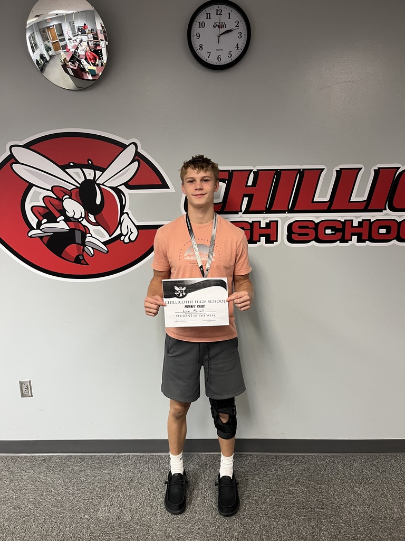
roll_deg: +1.7
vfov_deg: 67.3
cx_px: 202
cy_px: 270
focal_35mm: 26
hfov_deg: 53.1
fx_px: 406
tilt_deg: -12.5
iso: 160
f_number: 1.6
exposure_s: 1/60
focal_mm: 5.1
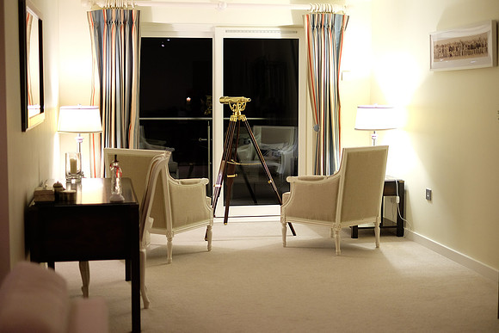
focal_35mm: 53
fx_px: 735
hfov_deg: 37.5
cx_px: 250
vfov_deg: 25.5
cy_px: 166
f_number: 1.4
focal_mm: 35
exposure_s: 1/56
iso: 800
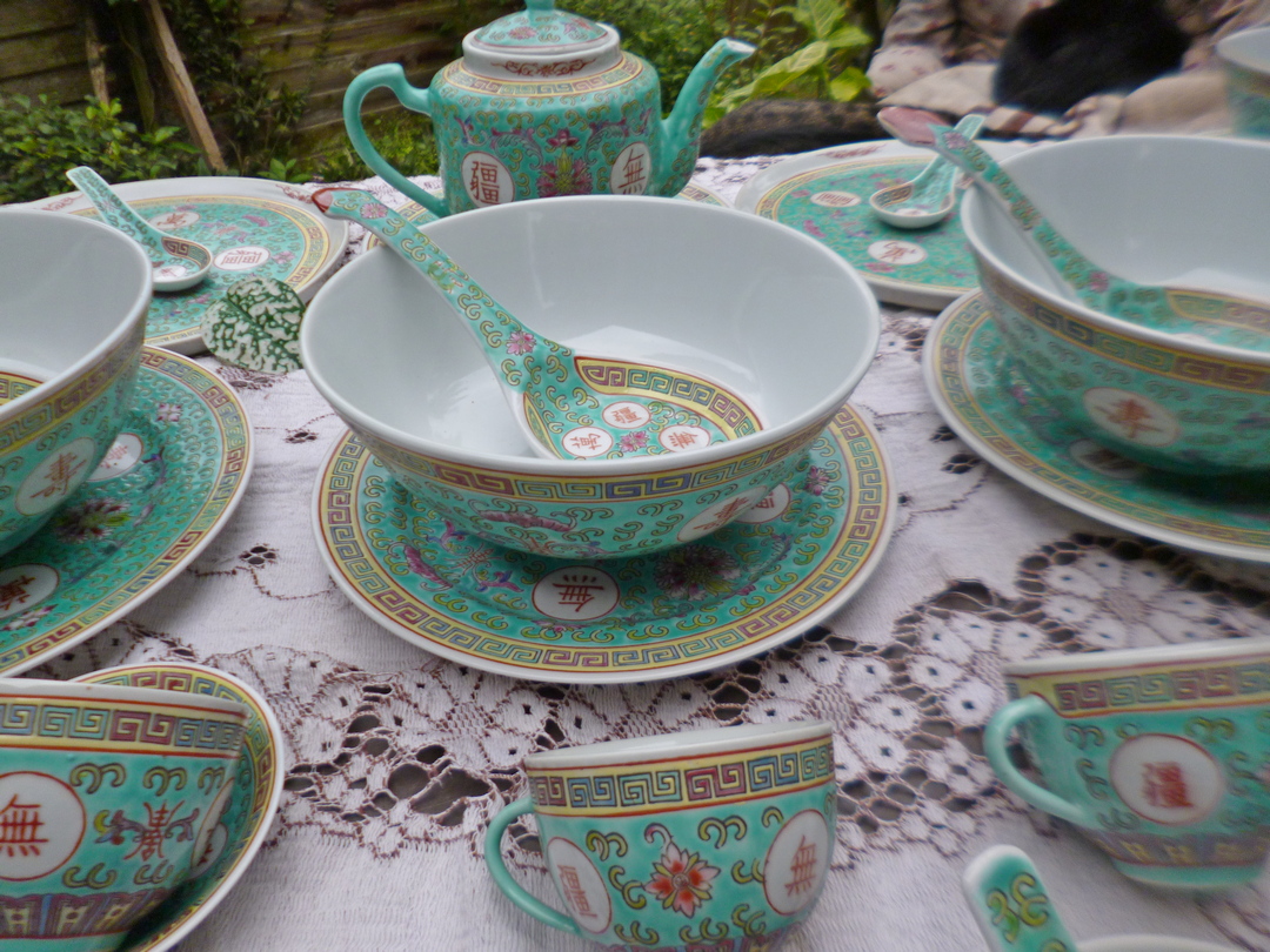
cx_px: 635
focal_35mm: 24
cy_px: 476
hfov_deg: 71.6
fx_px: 881
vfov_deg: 56.8
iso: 100
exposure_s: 1/160
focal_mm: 4.3
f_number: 2.5
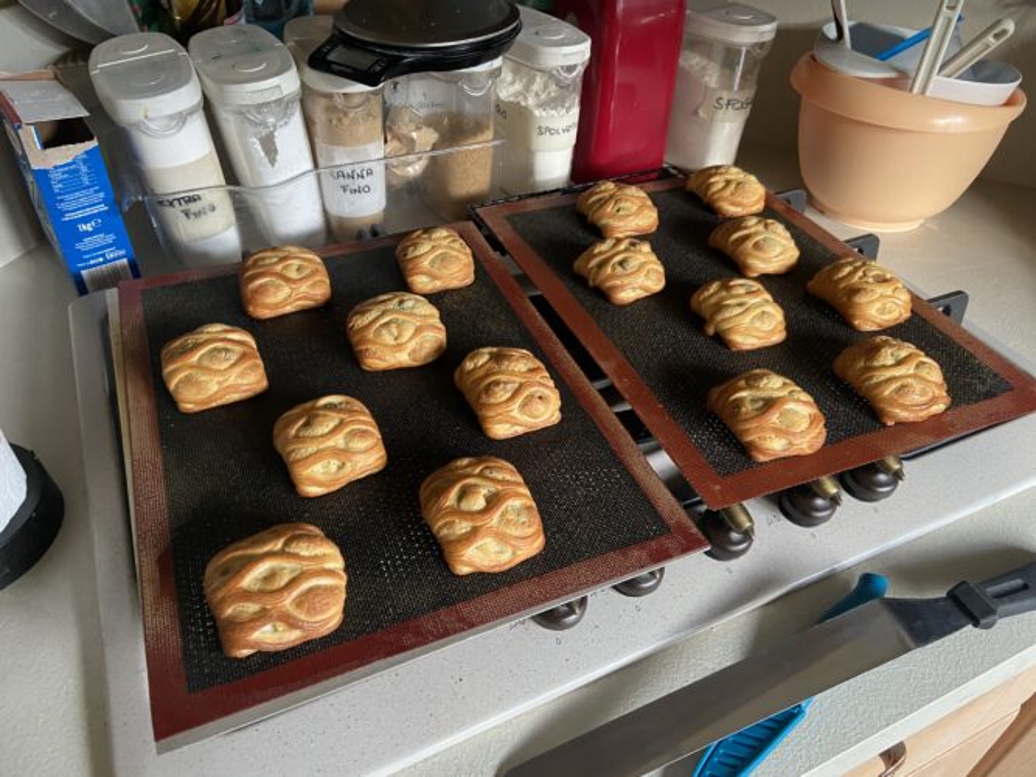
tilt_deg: -42.9
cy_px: 388
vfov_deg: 53.0
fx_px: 778
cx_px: 518
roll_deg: -2.4
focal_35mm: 26
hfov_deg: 67.3
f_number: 1.8
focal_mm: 4.25
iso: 320
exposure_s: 1/50
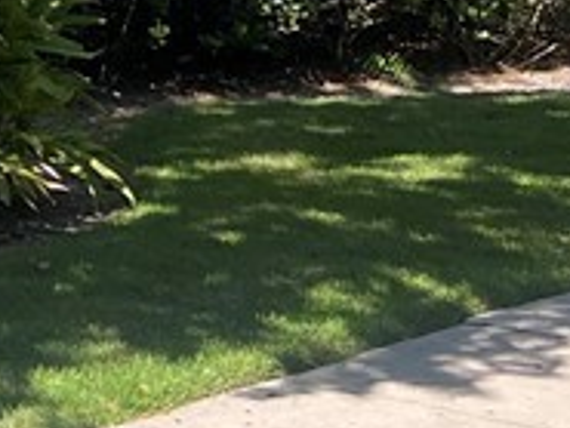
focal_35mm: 144
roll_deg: +2.8
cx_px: -739
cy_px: -591
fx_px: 2373
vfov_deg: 9.3
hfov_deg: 11.6
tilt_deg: +10.1
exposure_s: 1/887
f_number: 1.5
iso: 50
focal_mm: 5.7
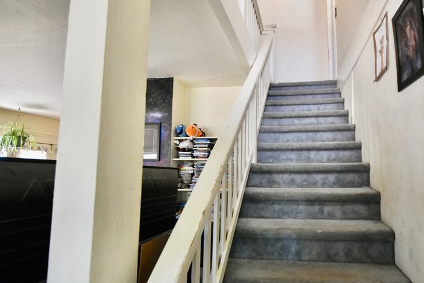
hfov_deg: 78.4
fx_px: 247
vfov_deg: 59.5
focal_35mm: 21
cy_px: 142
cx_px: 285
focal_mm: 10
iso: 1800
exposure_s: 1/125
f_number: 3.5
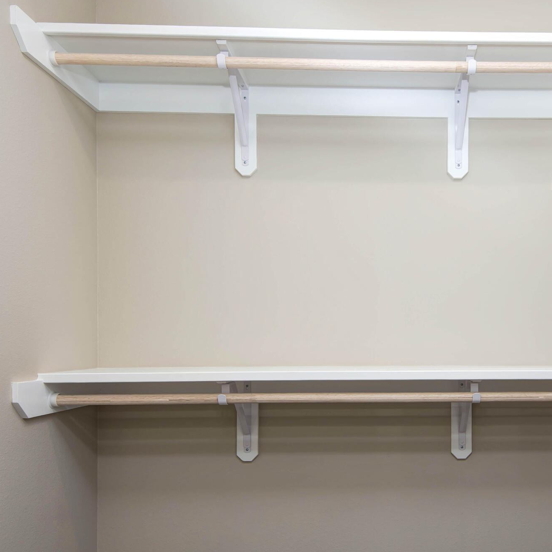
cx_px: 412
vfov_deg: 52.0
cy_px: 341
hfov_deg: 50.4
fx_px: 559
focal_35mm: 31
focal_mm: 16
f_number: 6.3
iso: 125
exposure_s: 1/40
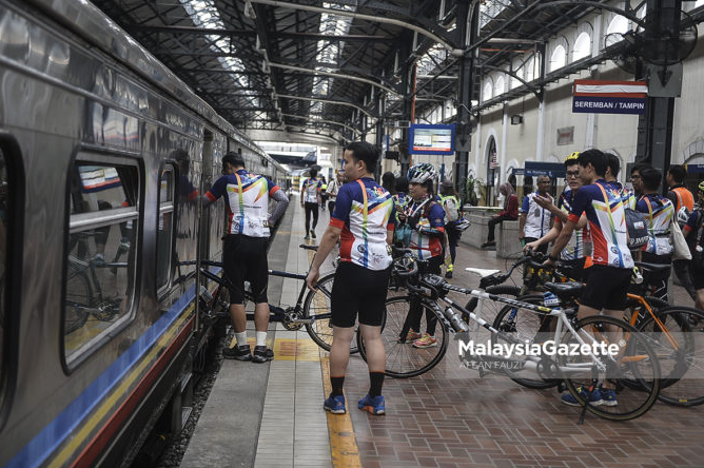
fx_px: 996
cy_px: 238
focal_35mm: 51
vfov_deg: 26.4
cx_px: 346
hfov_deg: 38.9
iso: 640
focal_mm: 50
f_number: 2.8
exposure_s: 1/160
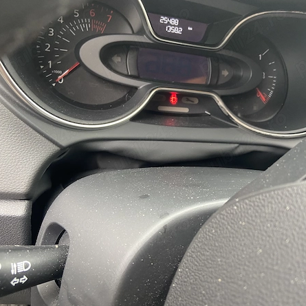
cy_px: 153
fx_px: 310
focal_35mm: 31
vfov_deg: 52.5
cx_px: 194
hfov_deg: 51.9
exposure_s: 1/60
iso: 250
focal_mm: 4.25
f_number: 1.8
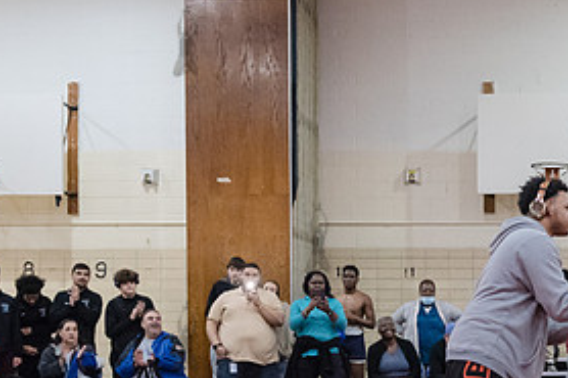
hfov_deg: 27.1
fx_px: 1104
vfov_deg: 19.1
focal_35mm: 70
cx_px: 580
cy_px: 336
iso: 8000
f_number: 3.2
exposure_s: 1/200
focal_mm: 32
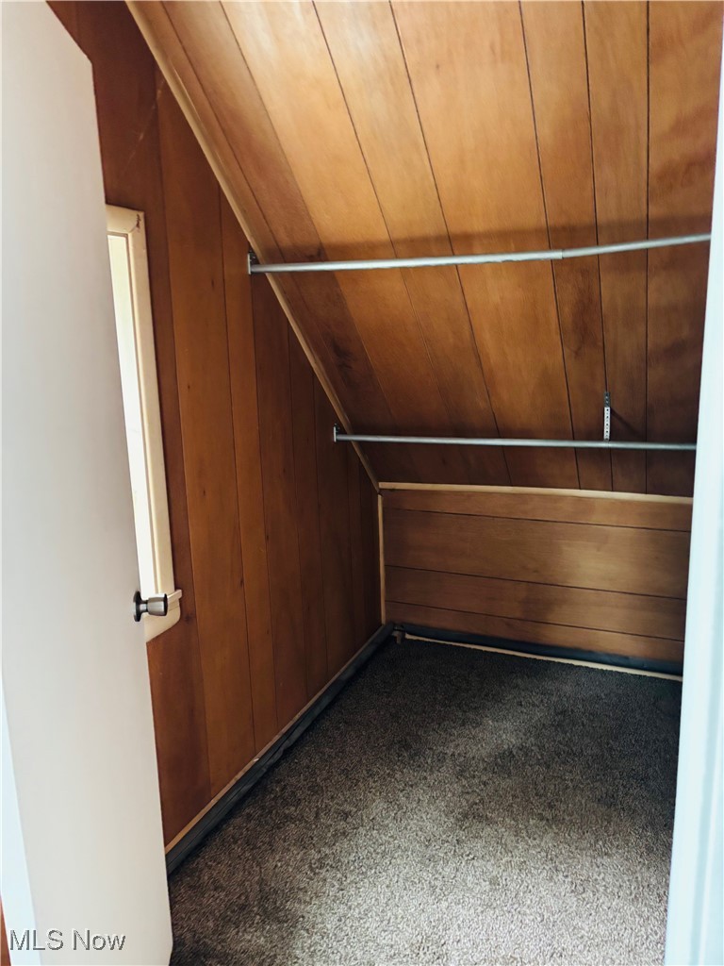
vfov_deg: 67.3
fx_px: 725
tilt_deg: -8.8
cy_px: 483
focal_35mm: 26
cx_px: 362
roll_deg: +1.0
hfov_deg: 53.1
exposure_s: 1/30
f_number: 1.6
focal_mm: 5.96
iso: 640
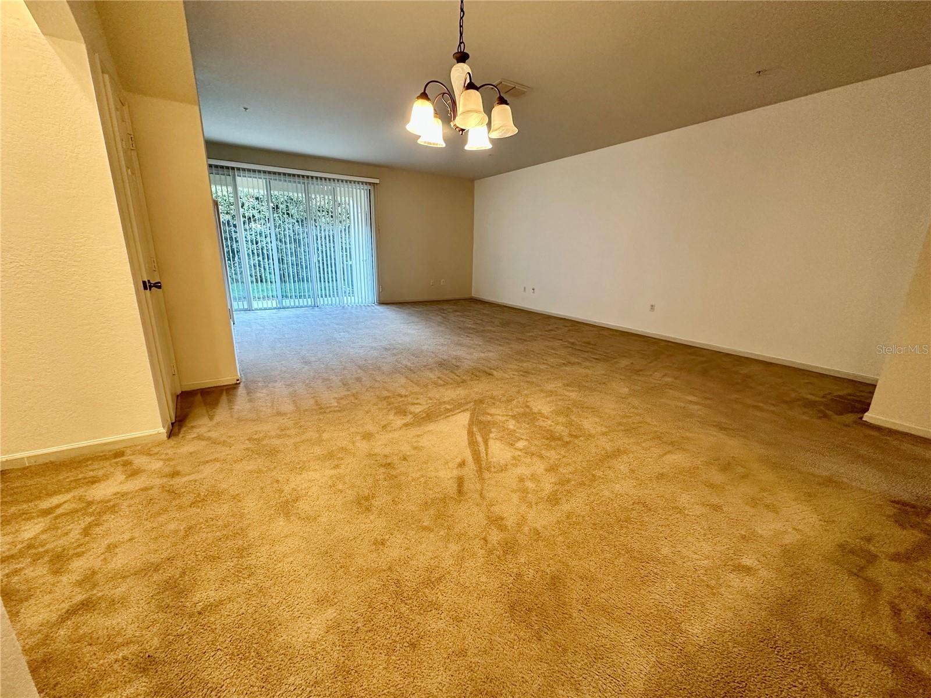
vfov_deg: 85.7
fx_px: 377
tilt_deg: -14.1
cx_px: 466
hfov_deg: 102.1
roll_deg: -0.5
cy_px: 349
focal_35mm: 14
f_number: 2.2
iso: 250
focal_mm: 2.22
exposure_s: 1/120
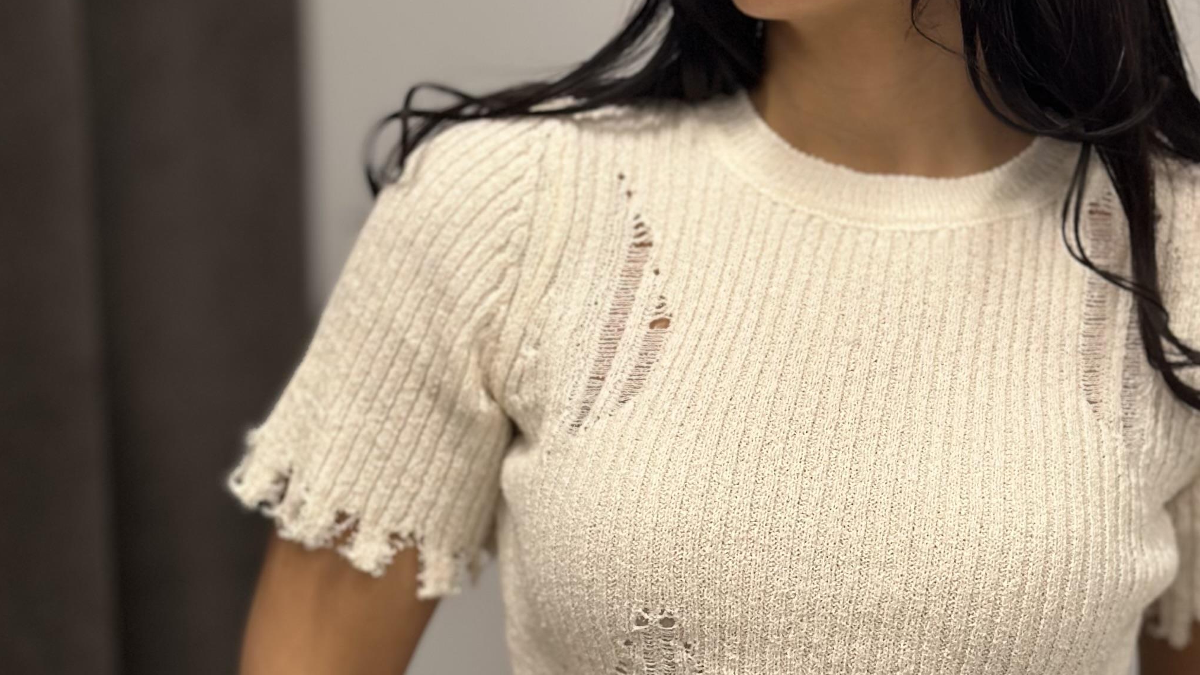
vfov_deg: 11.6
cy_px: 448
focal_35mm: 104
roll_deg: +1.5
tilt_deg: -4.7
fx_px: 3309
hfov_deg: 20.5
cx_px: 751
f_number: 1.78
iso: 64
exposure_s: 1/50
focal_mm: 6.86
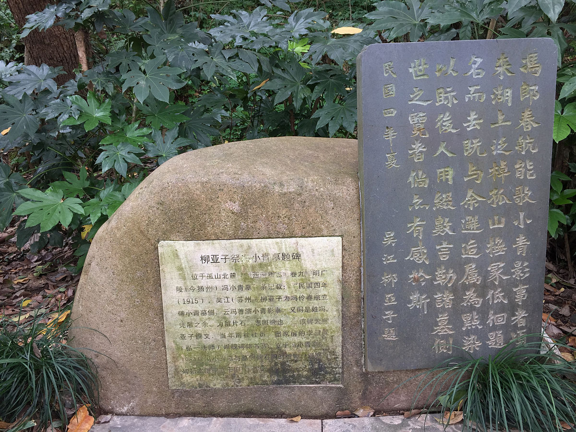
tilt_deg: -12.1
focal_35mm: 29
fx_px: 483
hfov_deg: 61.7
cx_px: 288
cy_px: 216
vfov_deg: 48.2
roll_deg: +0.6
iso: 32
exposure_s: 1/50
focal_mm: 4.15
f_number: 2.2
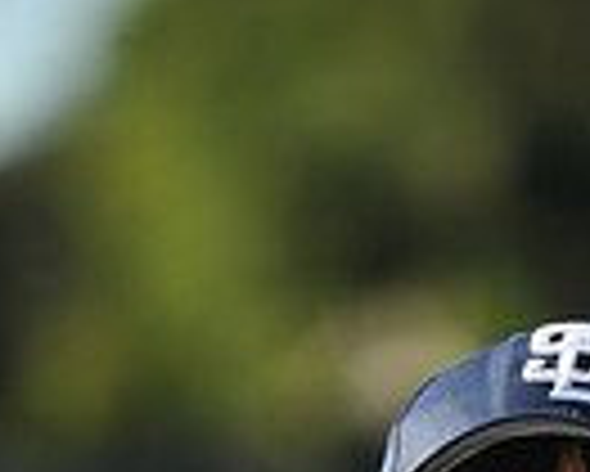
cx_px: 531
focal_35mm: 684
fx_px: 11953
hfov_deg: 2.8
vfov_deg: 2.3
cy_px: 1223
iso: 200
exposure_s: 1/1600
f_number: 4
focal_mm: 165
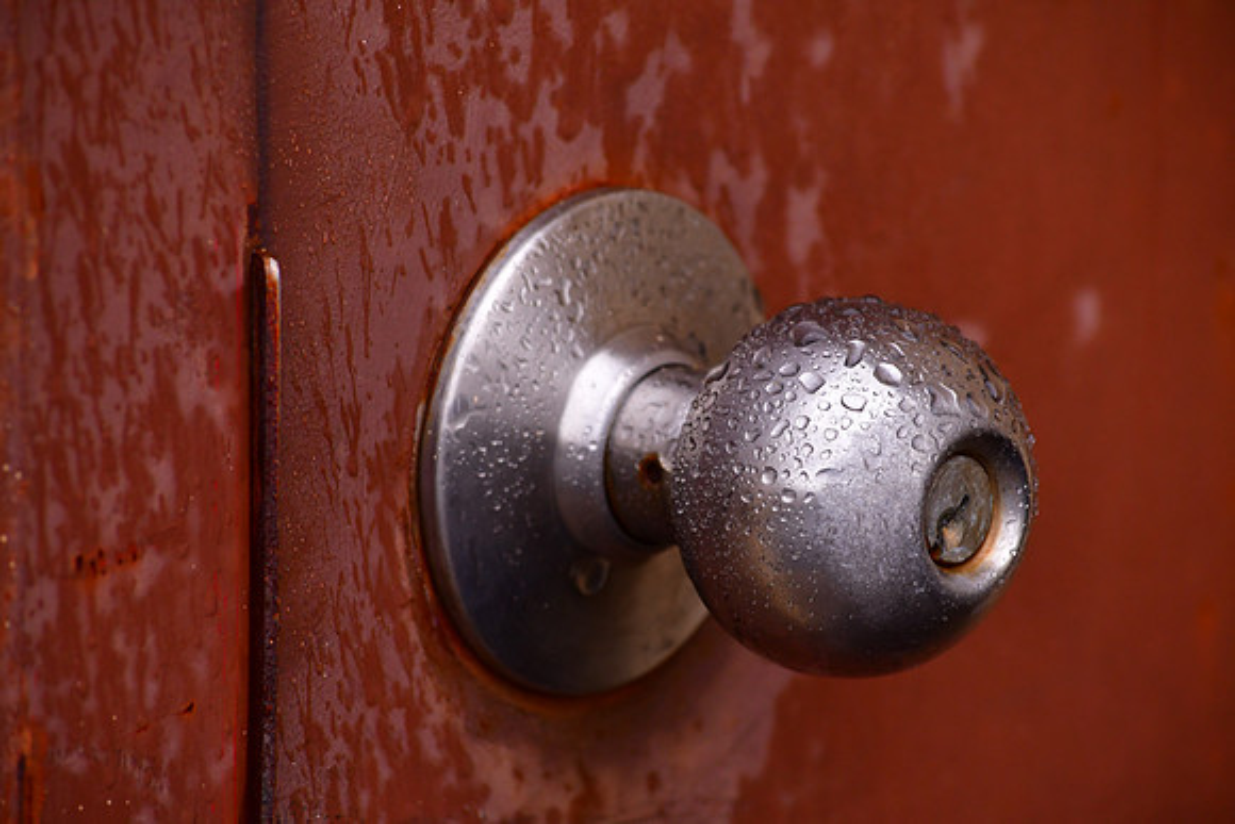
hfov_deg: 7.1
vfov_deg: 4.7
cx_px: 618
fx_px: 10019
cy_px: 412
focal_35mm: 292
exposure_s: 1/100
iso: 640
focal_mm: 195
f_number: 7.1
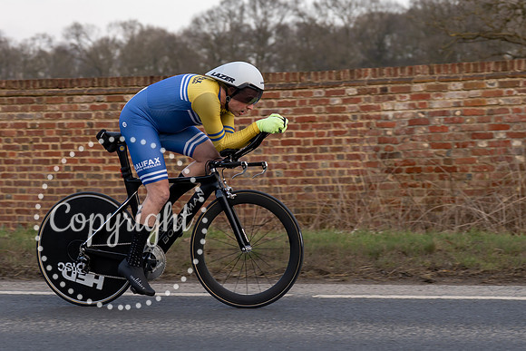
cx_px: 220
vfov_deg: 13.1
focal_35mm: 104
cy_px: 136
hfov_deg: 19.5
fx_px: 1525
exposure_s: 1/800
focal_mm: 70
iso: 200
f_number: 3.5
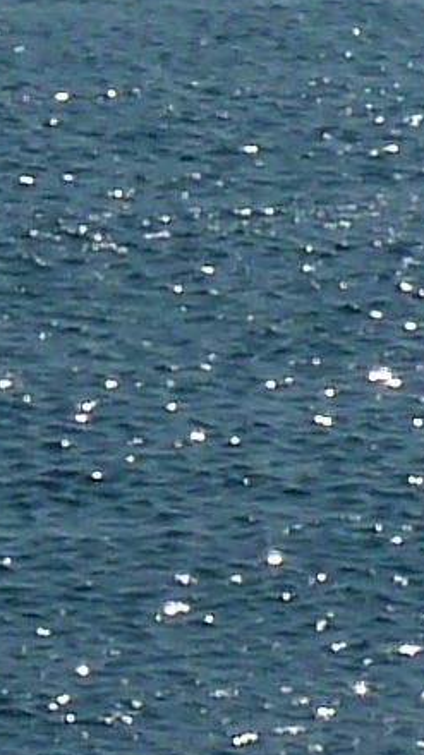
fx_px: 8327
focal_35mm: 416
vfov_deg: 5.1
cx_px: -486
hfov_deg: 2.9
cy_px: -520
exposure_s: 1/800
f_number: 6.3
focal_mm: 6.9
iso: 80
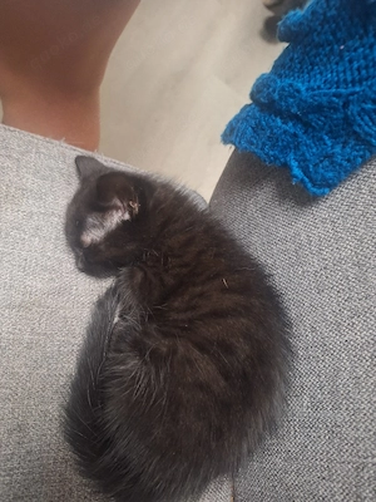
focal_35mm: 23
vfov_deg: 73.9
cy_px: 251
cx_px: 188
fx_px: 333
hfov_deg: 58.9
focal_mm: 5.54
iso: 400
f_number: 1.8
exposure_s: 1/25
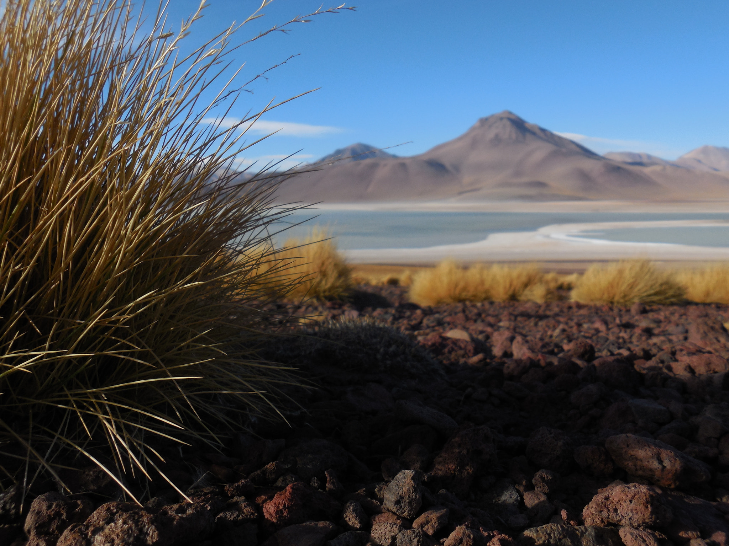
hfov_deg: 60.0
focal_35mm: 30
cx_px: 364
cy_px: 273
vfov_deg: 46.8
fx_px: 632
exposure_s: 1/1250
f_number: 3.8
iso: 125
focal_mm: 5.3
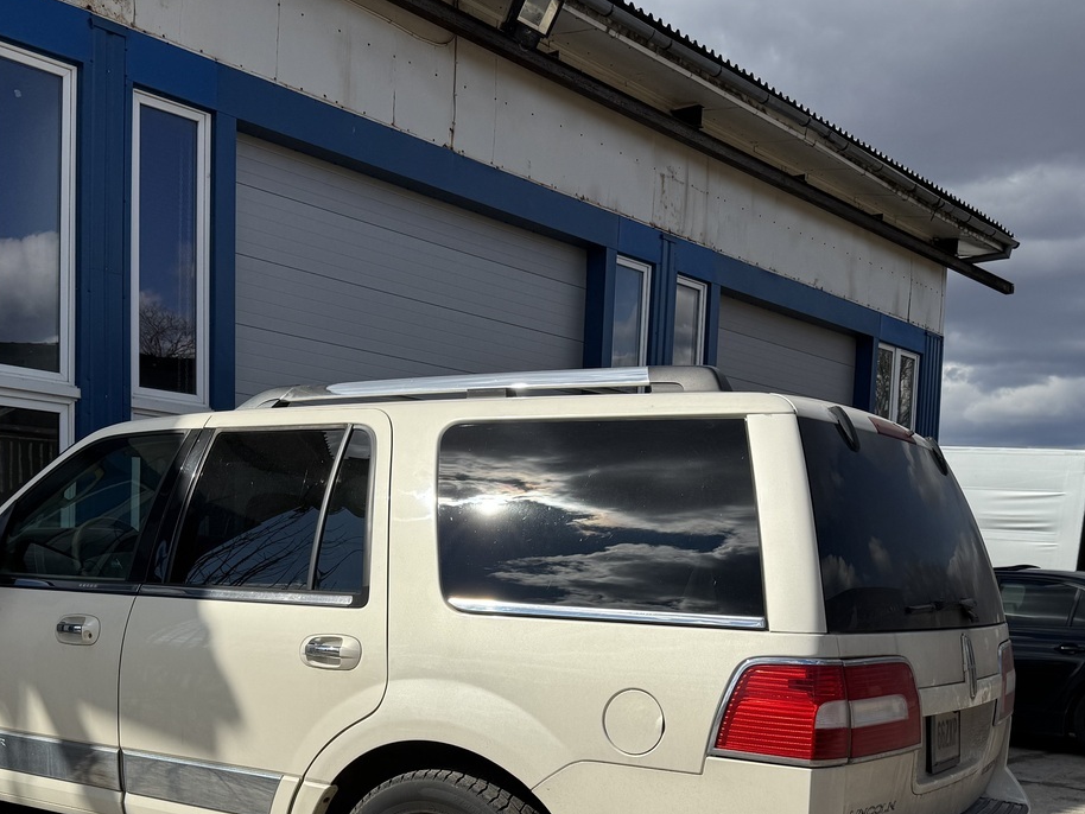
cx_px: 446
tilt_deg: -3.2
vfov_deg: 33.1
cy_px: 679
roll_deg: -1.0
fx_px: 1317
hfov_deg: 44.6
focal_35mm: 42
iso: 80
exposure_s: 1/7937
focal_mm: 6.76
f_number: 1.78
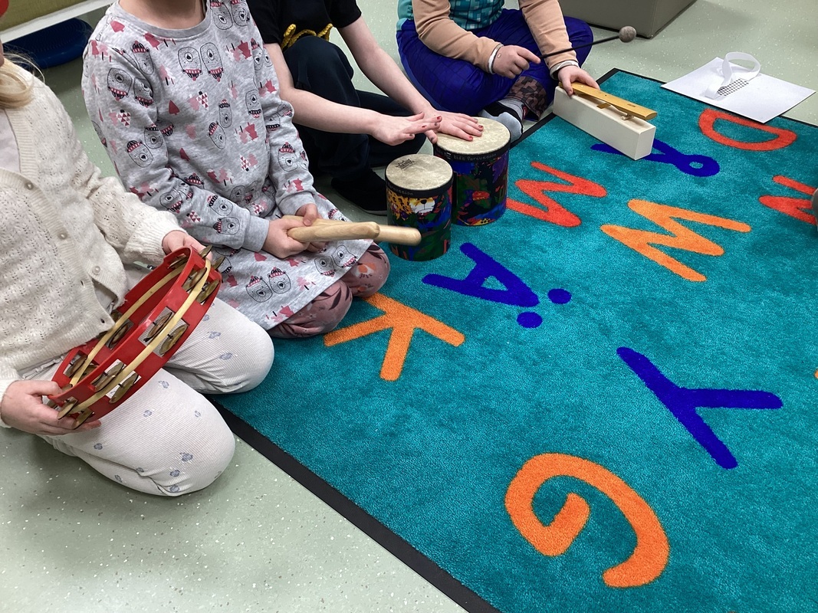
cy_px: 306
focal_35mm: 31
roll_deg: +1.3
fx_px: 732
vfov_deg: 45.4
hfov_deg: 58.4
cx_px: 409
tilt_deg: -41.5
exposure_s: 1/50
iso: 64
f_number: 2.4
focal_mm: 3.3
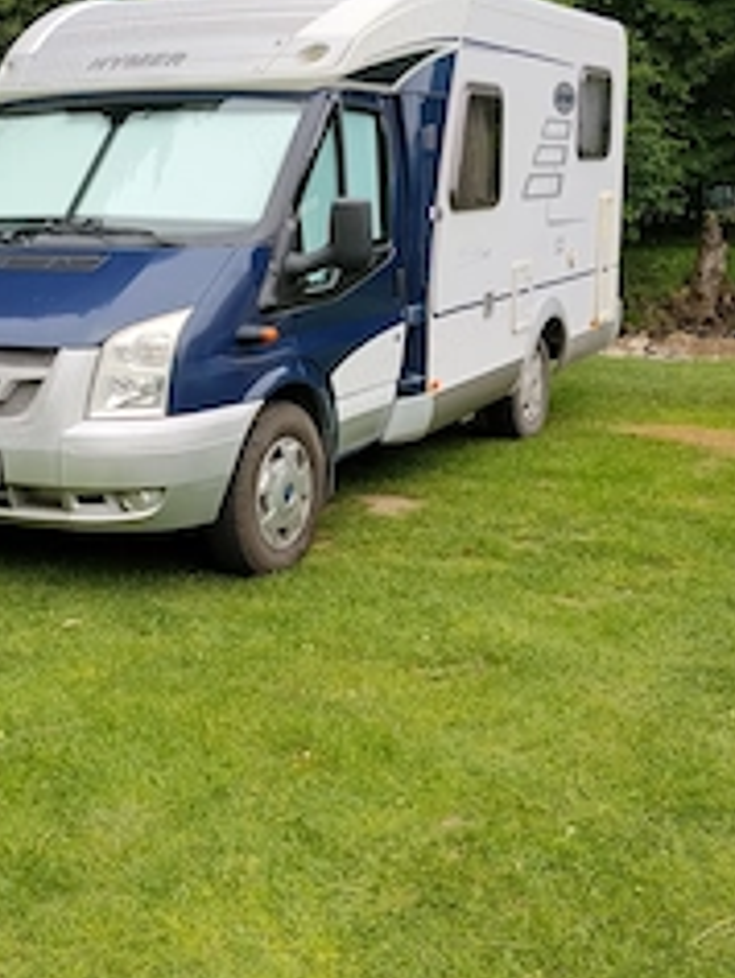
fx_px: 1386
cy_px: 446
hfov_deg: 29.5
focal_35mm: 49
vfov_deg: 38.9
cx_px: 235
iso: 50
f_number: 1.8
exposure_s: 1/476
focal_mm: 4.22
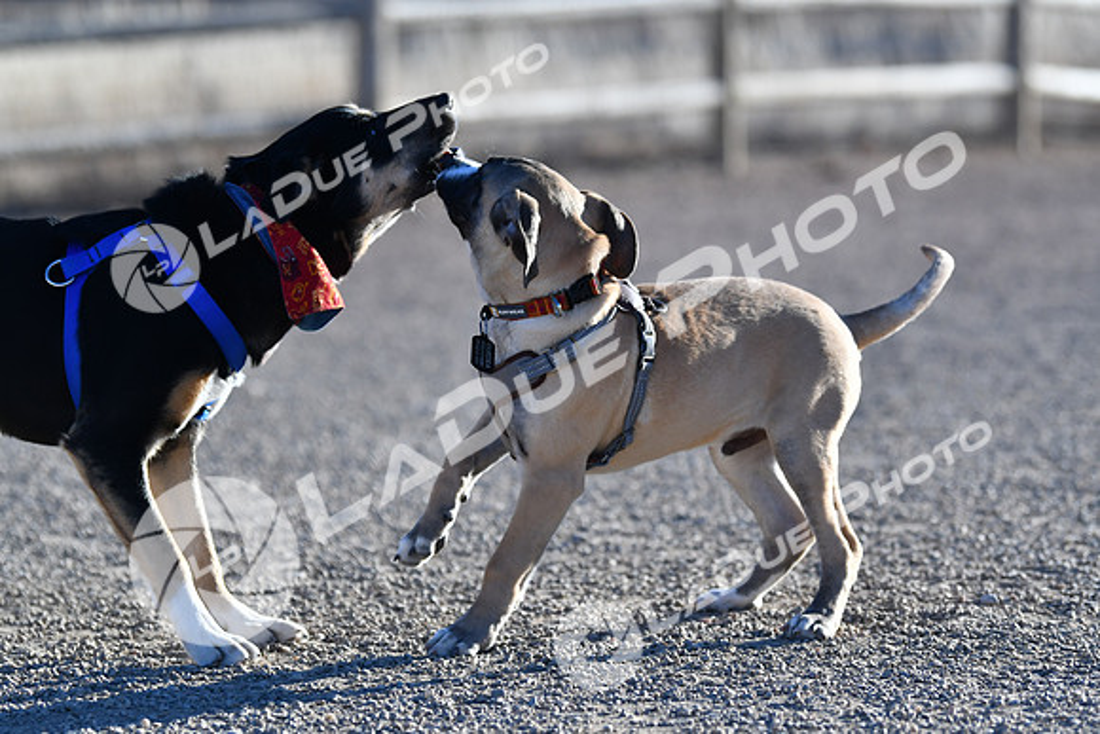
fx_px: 4813
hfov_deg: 13.0
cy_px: 367
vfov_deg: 8.7
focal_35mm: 158
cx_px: 550
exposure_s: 1/4000
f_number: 2.8
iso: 320
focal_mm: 105
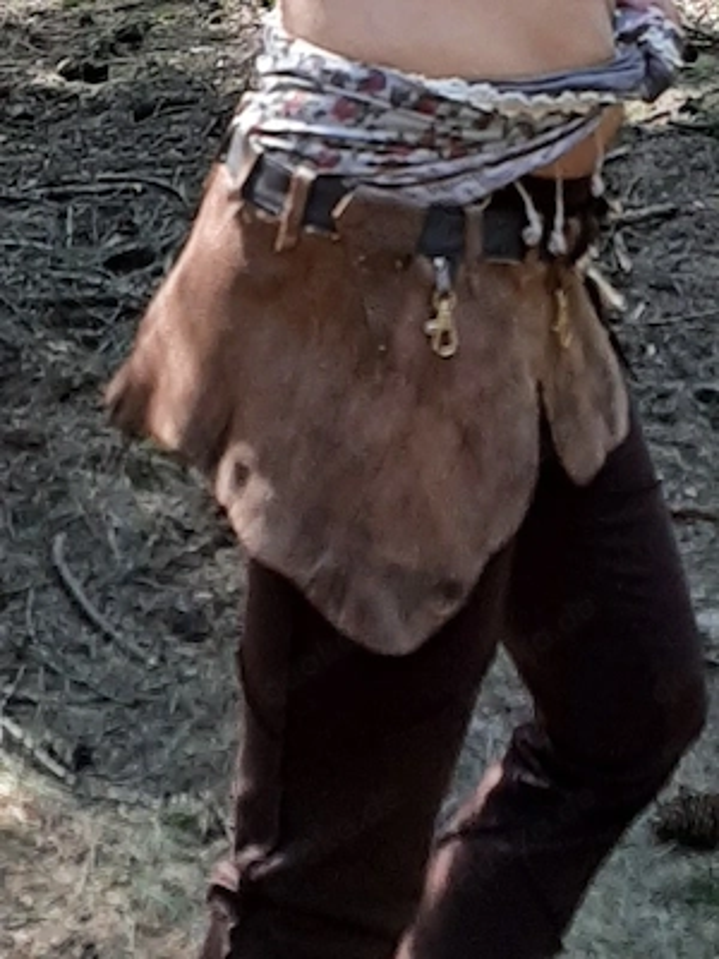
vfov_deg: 67.3
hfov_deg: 53.1
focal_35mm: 26
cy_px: 480
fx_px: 720
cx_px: 360
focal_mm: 3.93
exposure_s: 1/60.2
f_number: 1.7
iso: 80
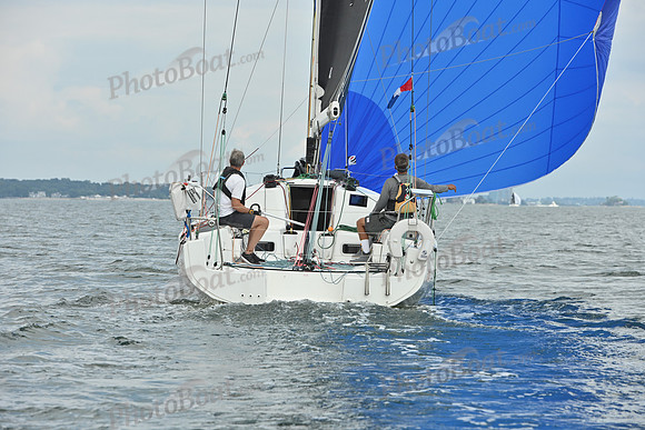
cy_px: 215
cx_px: 322
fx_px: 2867
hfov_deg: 12.8
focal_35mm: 160
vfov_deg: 8.6
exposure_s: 1/1250
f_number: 8
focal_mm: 160
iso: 320
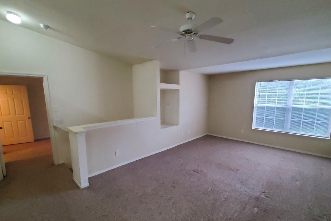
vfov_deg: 73.5
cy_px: 122
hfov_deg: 96.7
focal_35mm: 16
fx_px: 147
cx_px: 169
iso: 640
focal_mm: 1.8
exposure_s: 1/60
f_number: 2.2
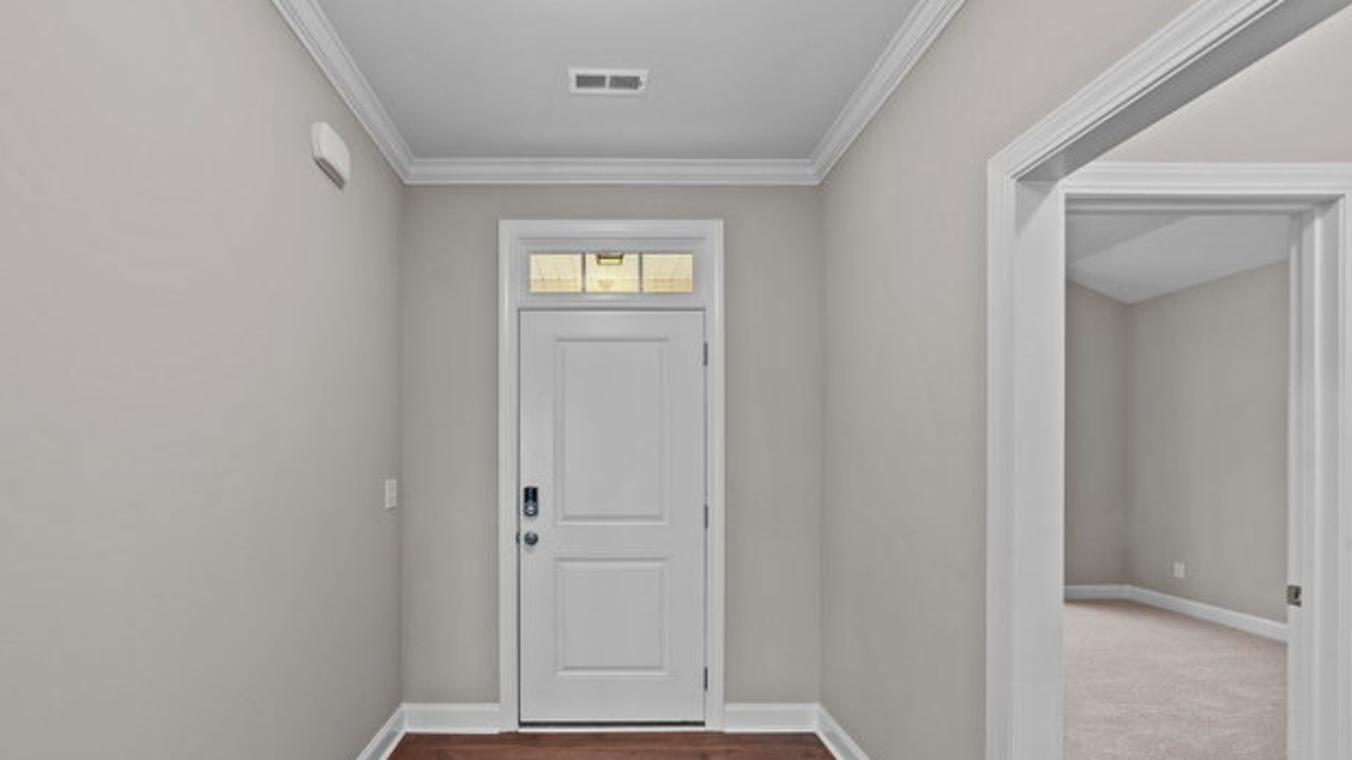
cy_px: 473
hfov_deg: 95.6
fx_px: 609
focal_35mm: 17
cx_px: 604
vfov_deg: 63.0
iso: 160
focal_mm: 14
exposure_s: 1
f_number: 8
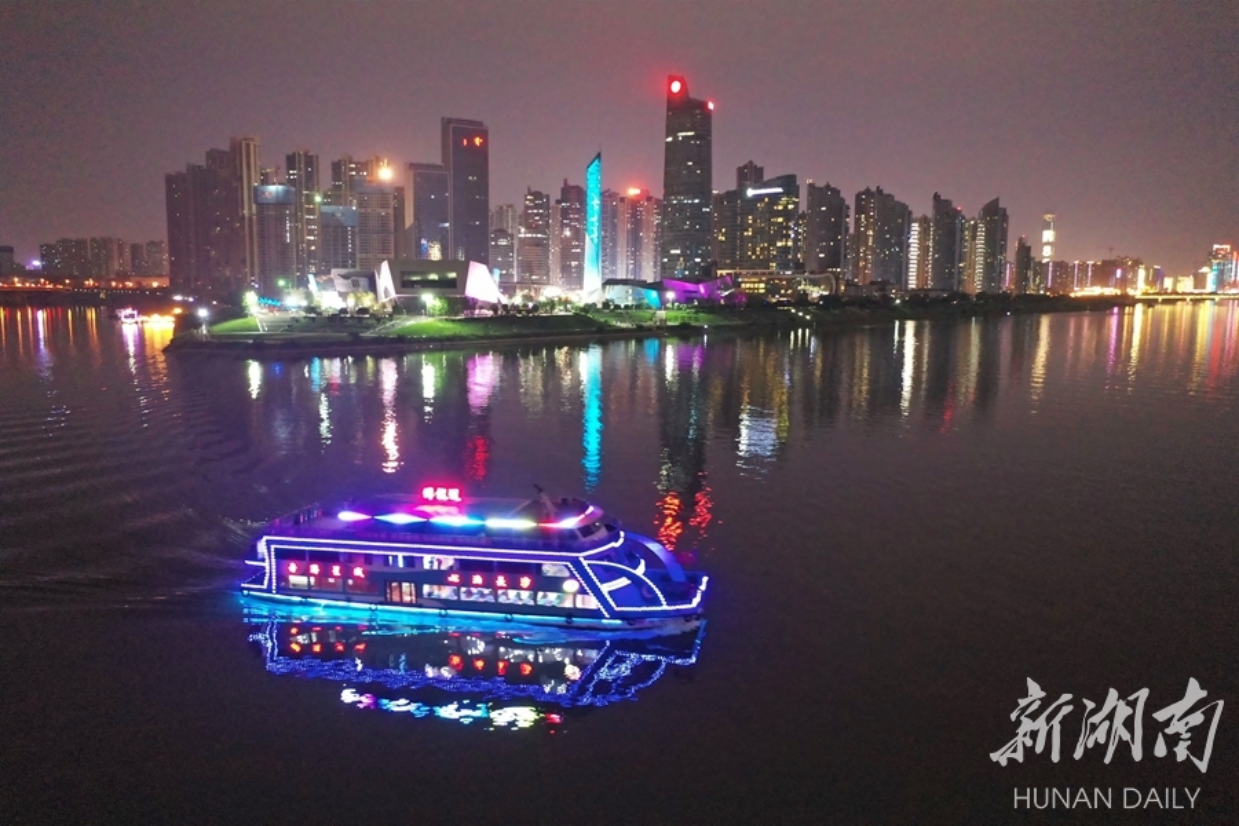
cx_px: 620
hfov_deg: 65.5
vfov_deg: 46.4
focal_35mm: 28
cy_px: 413
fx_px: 964
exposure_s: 1/8
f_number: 2.8
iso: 3200
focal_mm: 10.26
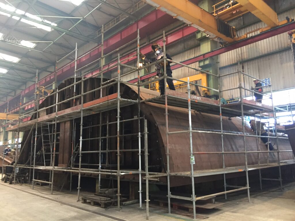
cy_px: 110
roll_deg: +0.9
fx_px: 247
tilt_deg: +10.7
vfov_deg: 48.2
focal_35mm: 29
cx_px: 148
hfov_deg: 61.7
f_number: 2.2
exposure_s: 1/33
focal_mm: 4.15
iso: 250
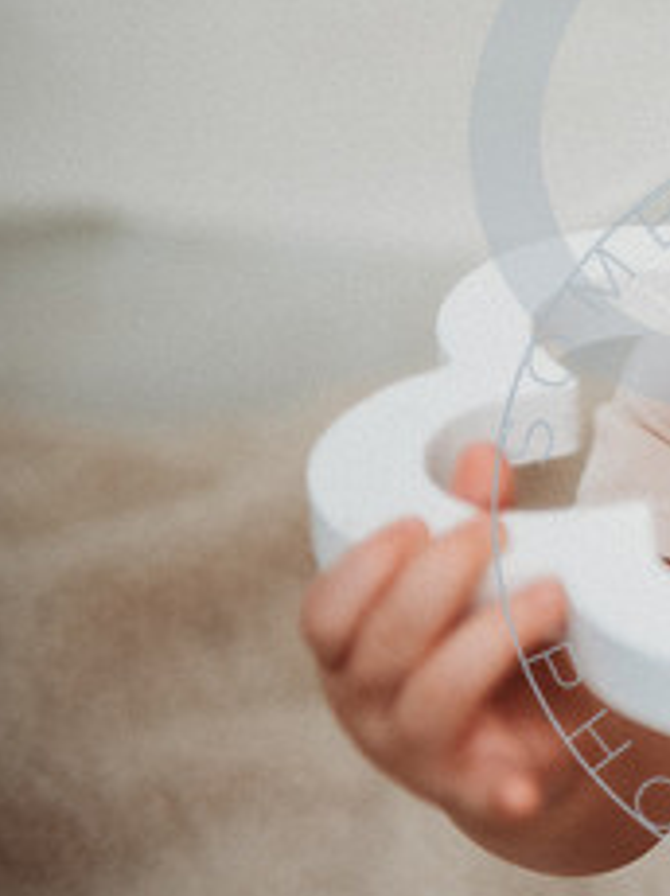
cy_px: 185
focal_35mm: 136
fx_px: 3516
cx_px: 1087
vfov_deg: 14.4
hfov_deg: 10.4
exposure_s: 1/160
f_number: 2.8
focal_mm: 56
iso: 100
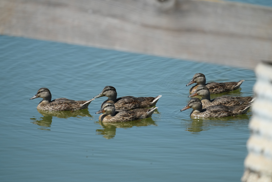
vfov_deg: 2.3
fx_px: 4533
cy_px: 91
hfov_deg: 3.4
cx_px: 136
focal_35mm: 600
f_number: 5.6
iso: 800
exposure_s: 1/3200
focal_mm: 600
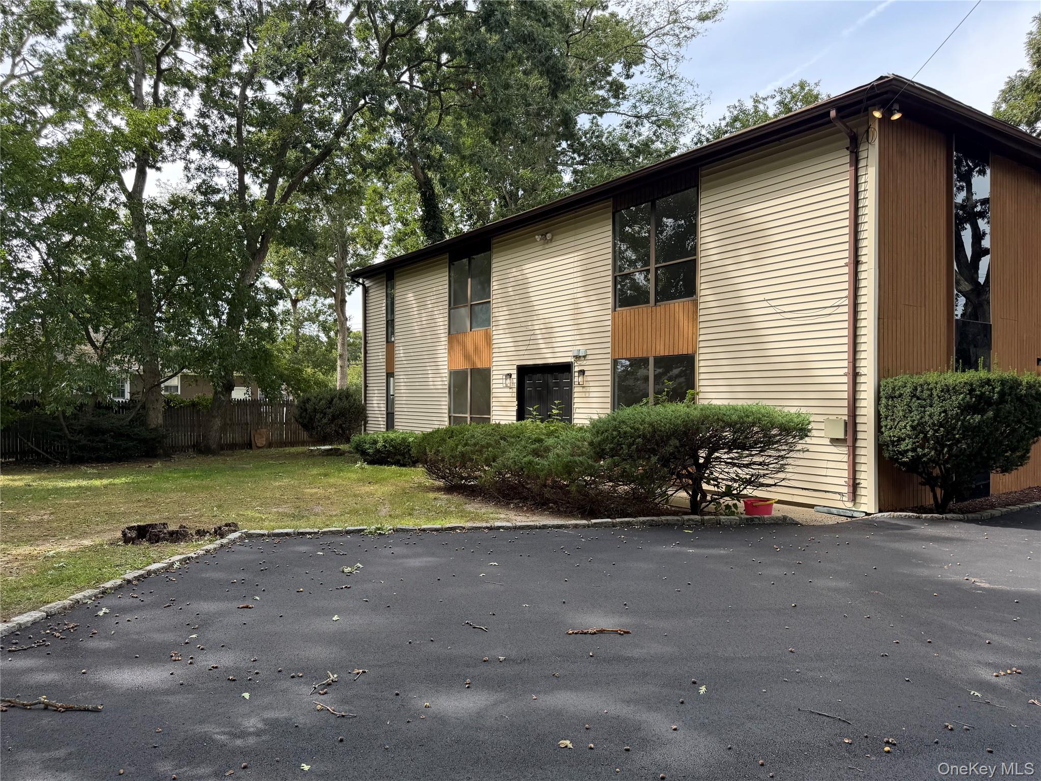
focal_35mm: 24
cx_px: 520
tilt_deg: +1.6
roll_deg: +0.7
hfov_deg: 71.6
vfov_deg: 56.8
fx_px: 722
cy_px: 390
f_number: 1.78
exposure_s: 1/1211
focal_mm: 6.76
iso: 100
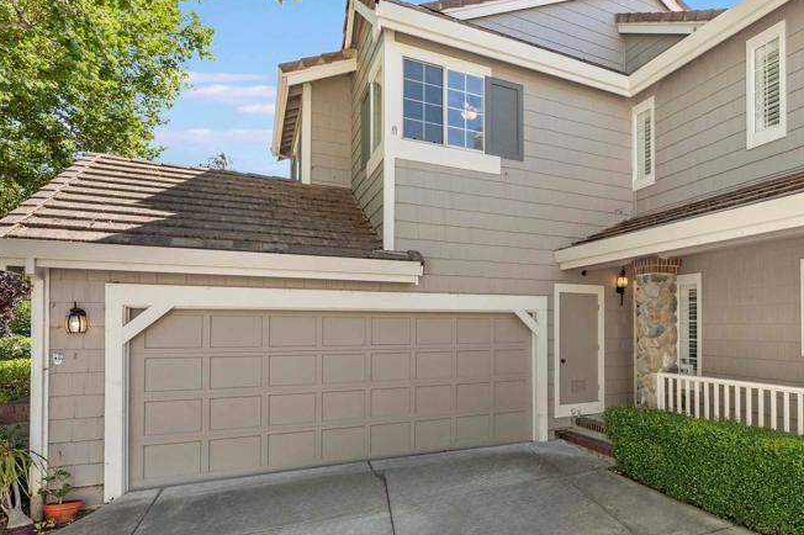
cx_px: 598
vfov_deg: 56.8
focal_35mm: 22
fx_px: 491
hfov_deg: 73.4
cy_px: 314
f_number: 7.1
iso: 320
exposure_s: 1/80
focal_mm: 14
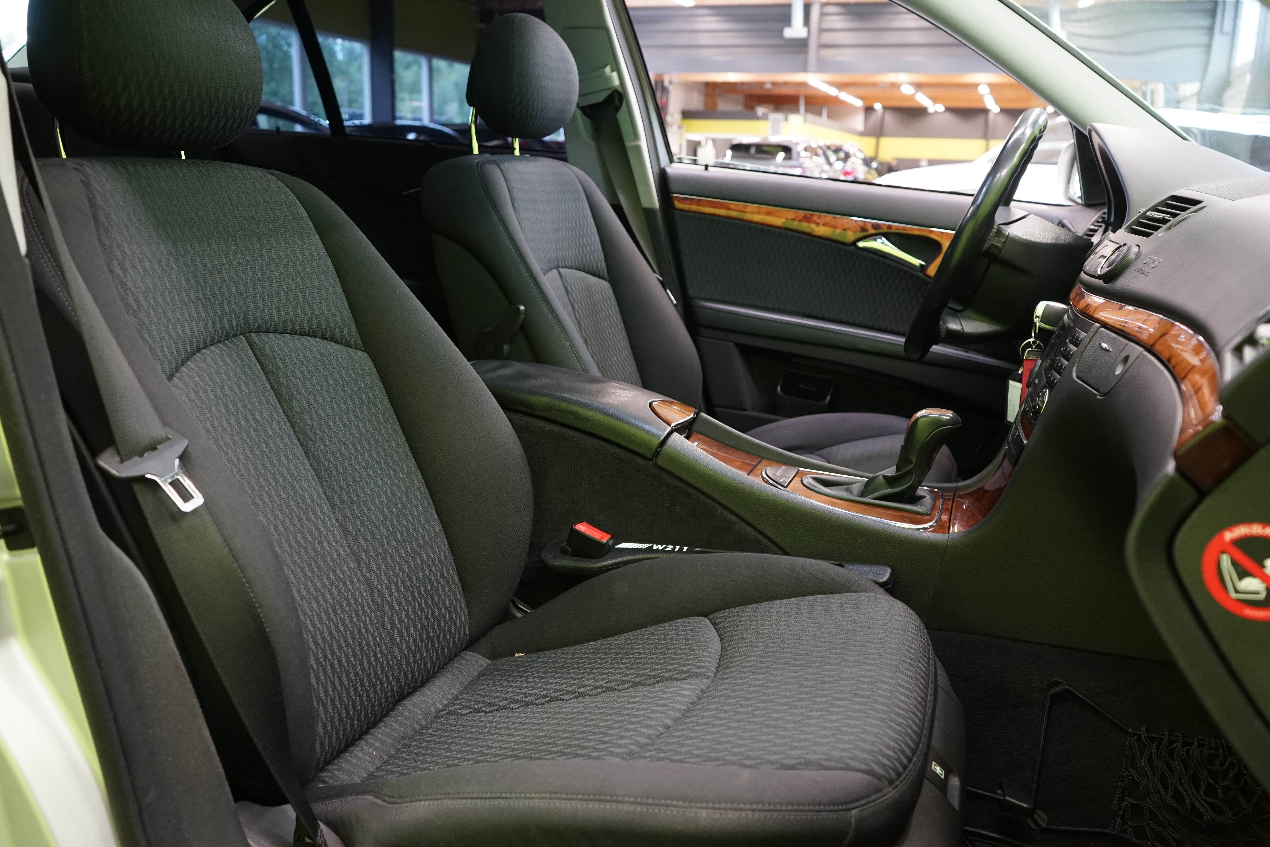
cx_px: 635
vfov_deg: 45.0
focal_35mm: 29
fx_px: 1023
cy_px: 424
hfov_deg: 63.7
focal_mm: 29
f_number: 5
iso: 1600
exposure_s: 1/20
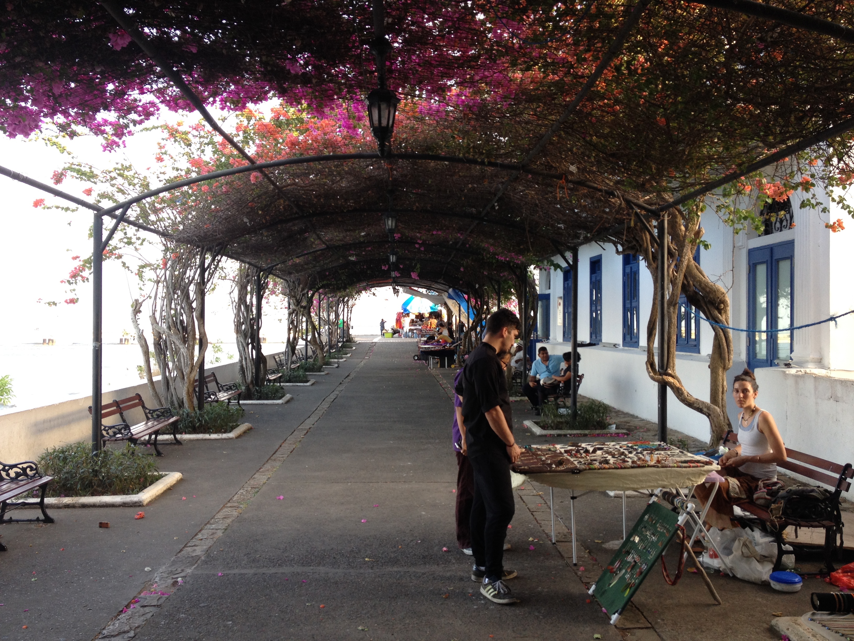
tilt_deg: -1.9
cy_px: 320
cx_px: 427
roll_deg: +0.4
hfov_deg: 52.6
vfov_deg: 40.7
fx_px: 863
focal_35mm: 35
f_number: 2.4
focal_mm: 4.28
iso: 50
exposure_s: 1/60
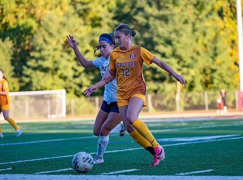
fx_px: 998
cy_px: 92
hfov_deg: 13.9
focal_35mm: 143
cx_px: 132
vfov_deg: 10.3
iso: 560
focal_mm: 120
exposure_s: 1/3200
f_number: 2.8
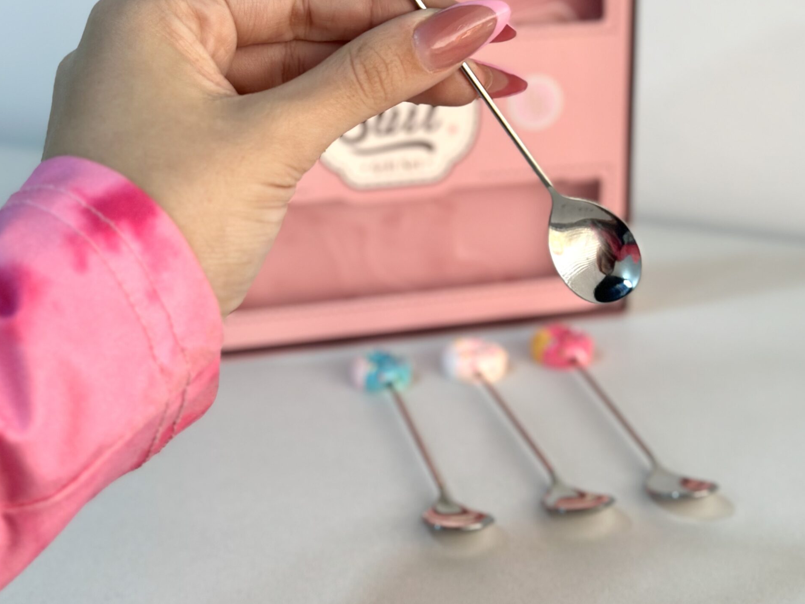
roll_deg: +0.1
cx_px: 404
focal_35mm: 65
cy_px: 135
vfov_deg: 22.3
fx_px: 1512
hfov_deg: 29.8
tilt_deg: -15.9
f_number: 1.78
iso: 80
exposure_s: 1/121
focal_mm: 6.86
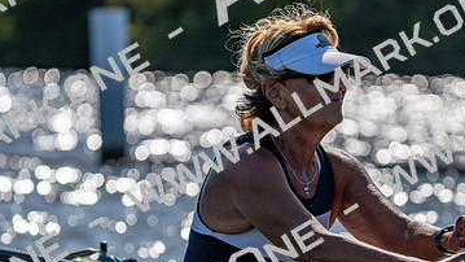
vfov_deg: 3.0
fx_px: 5068
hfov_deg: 5.3
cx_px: 285
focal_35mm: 411
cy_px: 216
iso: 100
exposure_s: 1/2000
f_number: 5.6
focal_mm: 243
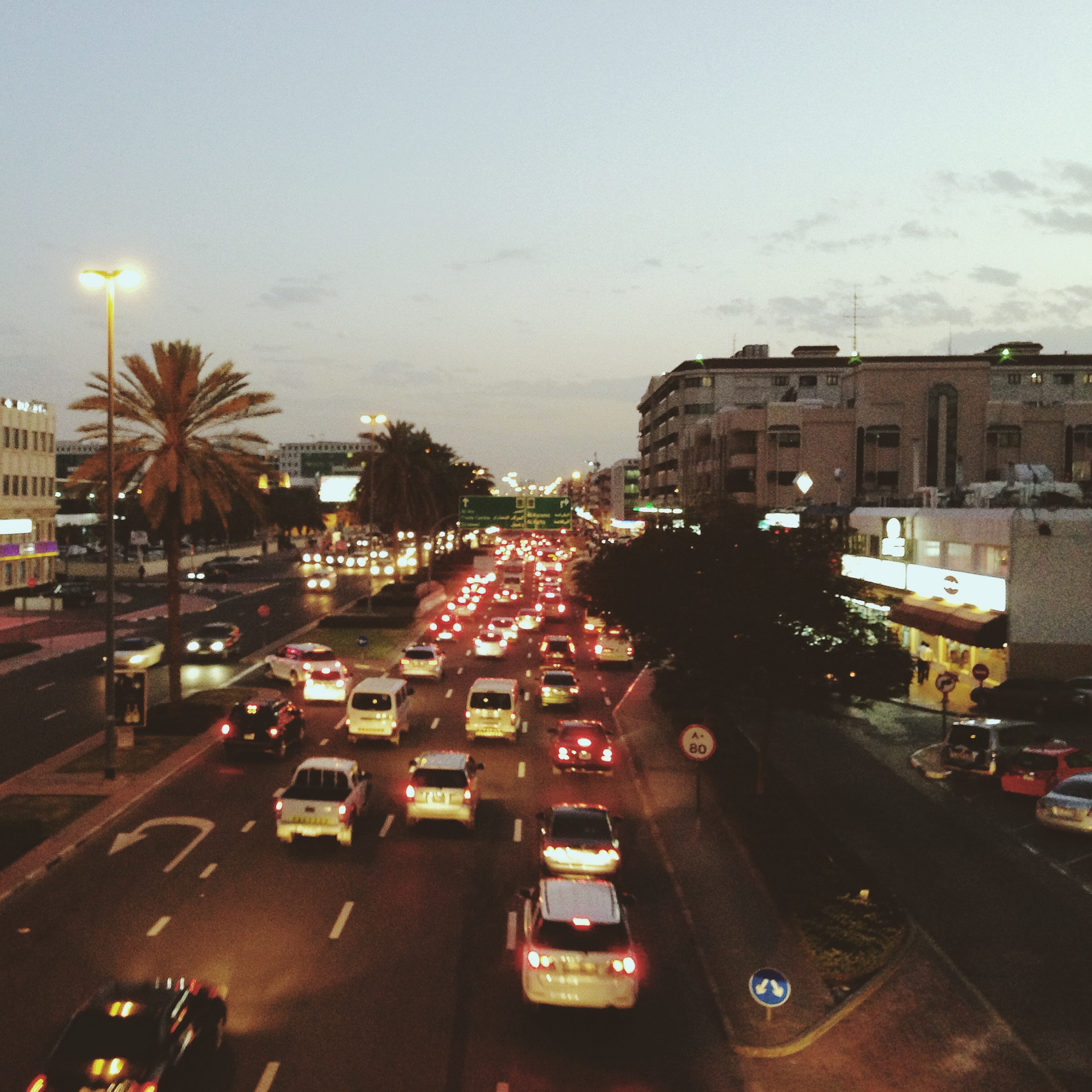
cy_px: 546
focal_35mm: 39
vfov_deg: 42.8
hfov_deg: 42.3
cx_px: 370
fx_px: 1392
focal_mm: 4.12
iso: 250
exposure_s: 1/20
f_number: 2.4
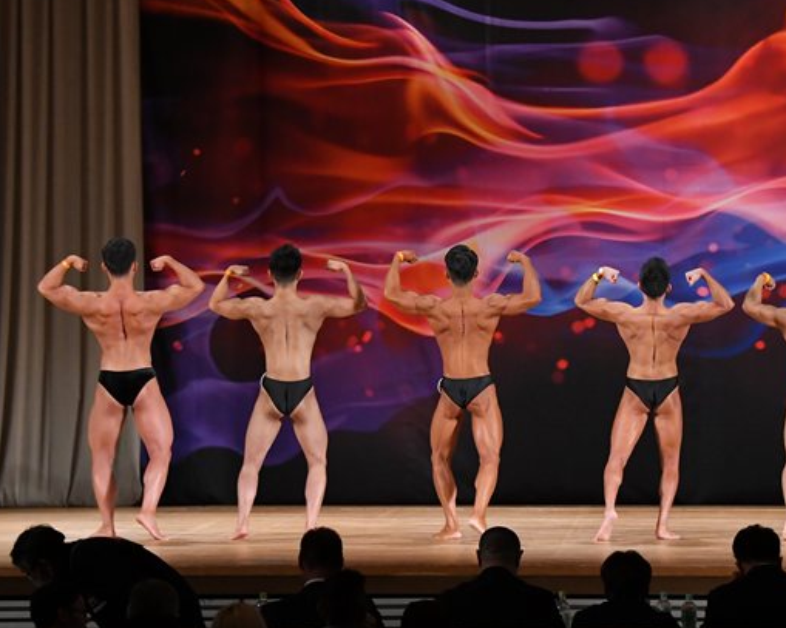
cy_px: 301
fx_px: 3489
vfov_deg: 10.3
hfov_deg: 12.8
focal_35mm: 150
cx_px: 532
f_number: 5.6
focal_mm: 70
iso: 3200
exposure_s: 1/400
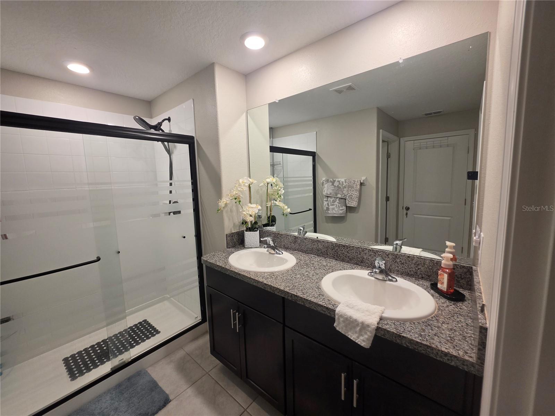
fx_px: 208
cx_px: 278
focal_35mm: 13
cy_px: 208
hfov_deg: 106.2
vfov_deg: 89.9
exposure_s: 1/120
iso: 160
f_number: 1.9
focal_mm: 2.2
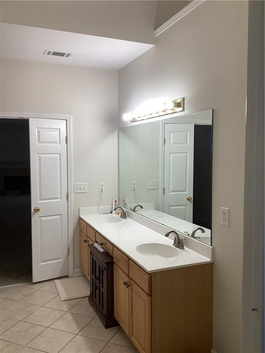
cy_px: 176
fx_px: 316
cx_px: 132
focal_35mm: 31
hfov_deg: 45.4
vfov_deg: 58.4
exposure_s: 1/120
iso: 64
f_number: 2.4
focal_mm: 3.3
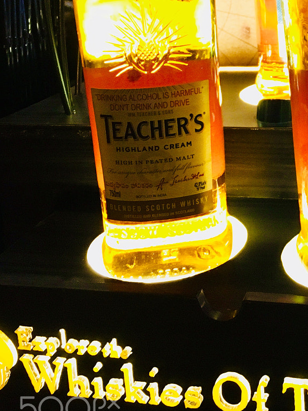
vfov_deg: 30.4
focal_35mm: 61
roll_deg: +2.8
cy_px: 48
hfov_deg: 23.0
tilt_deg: -10.4
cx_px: 310
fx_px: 724
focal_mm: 4.15
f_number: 2.2
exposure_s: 1/20
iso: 200
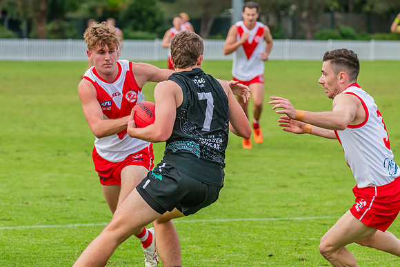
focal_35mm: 210
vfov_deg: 6.5
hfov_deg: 9.8
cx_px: 156
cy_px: 106
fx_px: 2333
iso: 800
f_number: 5.6
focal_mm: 170
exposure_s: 1/1600
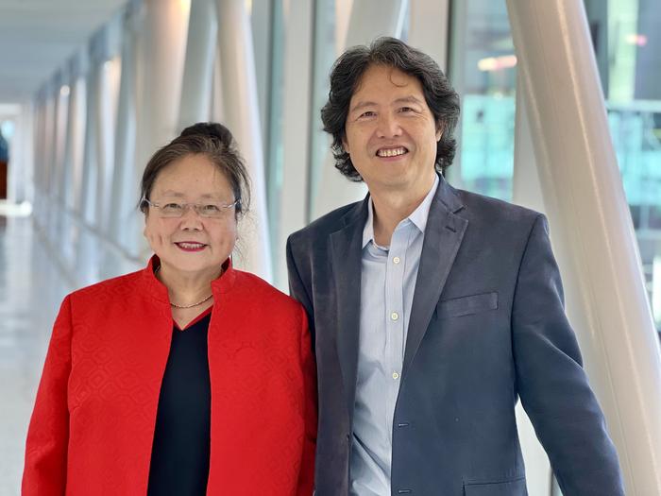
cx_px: 330
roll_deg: -2.3
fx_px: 1470
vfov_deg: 19.1
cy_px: 248
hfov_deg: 25.3
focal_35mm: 77
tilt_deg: -3.3
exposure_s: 1/120
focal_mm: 9
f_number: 2.8
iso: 160
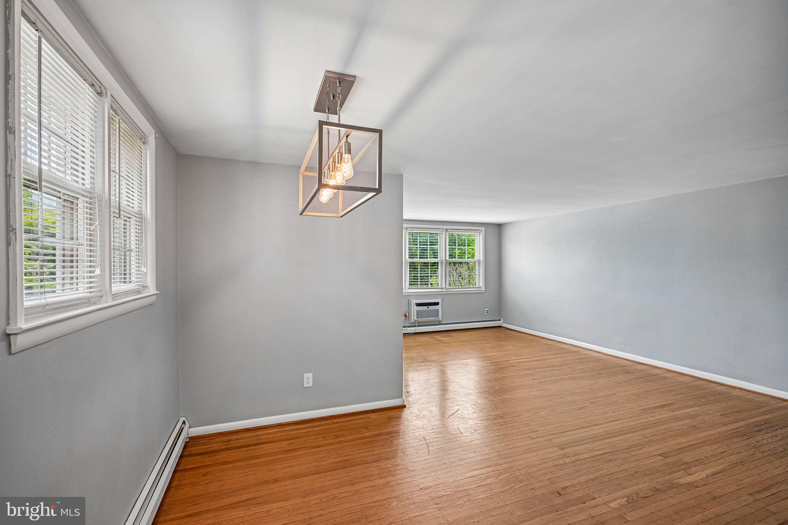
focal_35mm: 16
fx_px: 350
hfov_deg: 96.7
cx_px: 394
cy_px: 262
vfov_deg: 73.7
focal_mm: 16
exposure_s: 1/50
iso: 800
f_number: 8
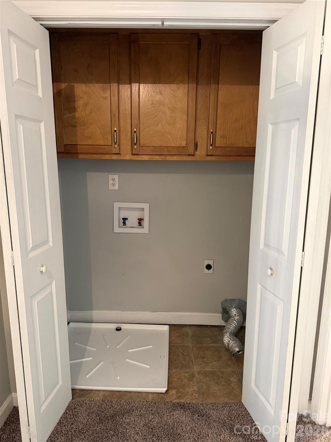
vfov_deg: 71.6
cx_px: 166
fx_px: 306
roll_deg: -0.4
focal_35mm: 24
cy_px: 221
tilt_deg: -12.3
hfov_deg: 56.8
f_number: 1.78
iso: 640
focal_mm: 6.76
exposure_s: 1/40
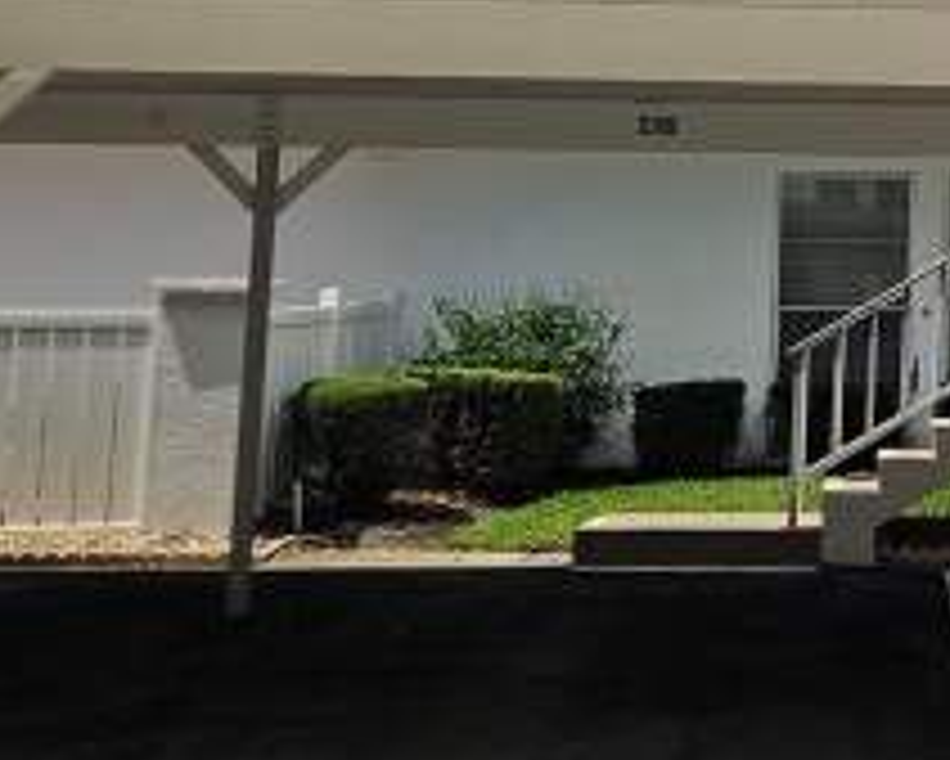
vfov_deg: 17.7
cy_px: 40
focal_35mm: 85
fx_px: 2391
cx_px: 1139
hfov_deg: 21.0
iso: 25
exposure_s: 1/2937
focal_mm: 5.4
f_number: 1.8
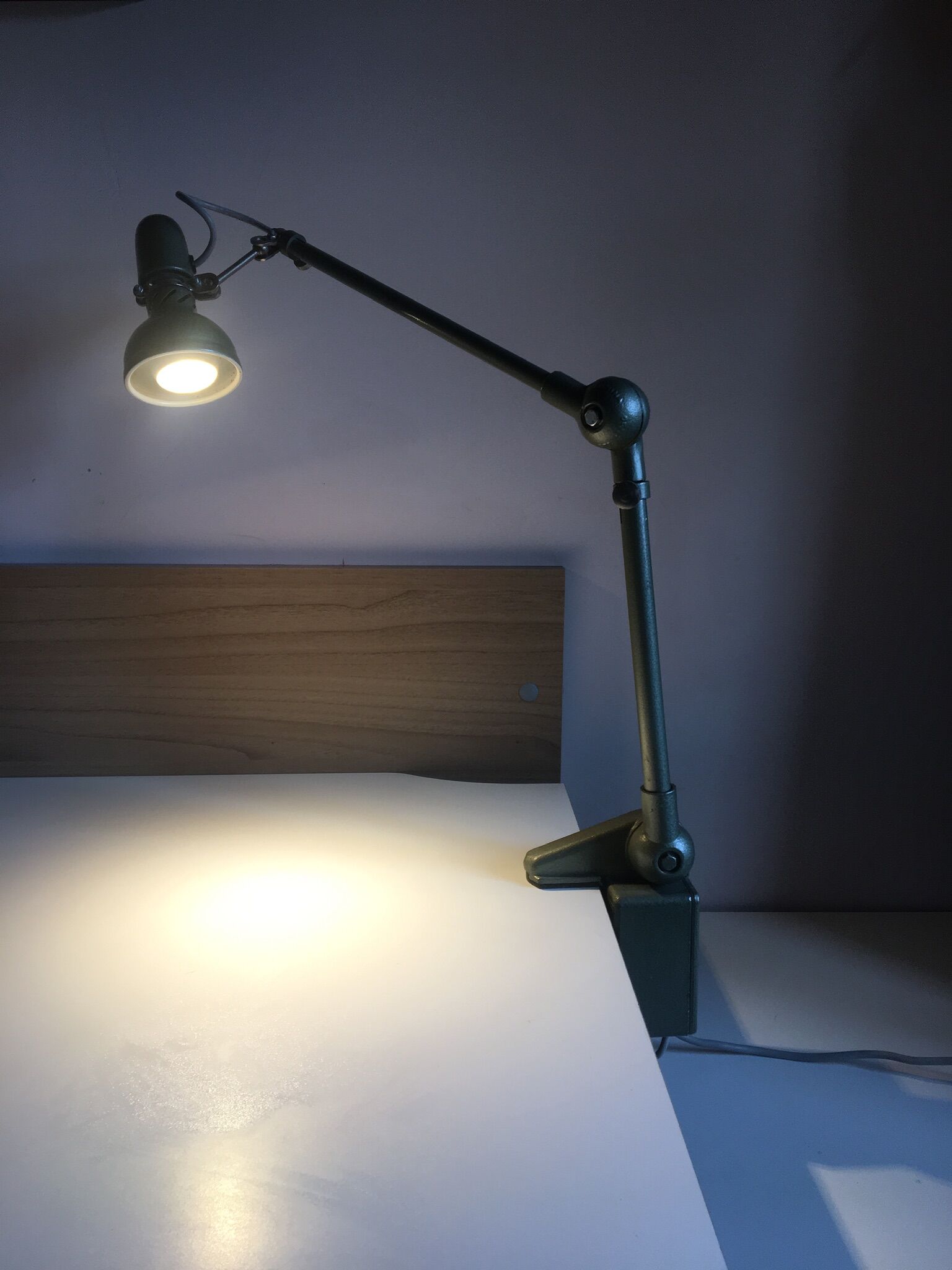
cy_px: 635
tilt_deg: -12.6
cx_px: 476
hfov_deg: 48.2
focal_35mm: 29
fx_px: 1063
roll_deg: -0.1
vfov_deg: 61.7
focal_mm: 4.15
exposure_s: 1/100
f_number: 2.2
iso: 40
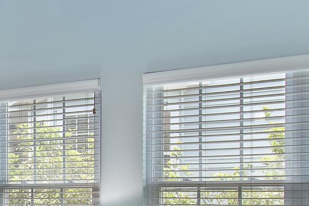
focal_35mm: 72
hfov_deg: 24.7
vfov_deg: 18.5
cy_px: 195
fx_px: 618
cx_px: -85
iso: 100
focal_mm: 10
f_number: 4.5
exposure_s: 1/10
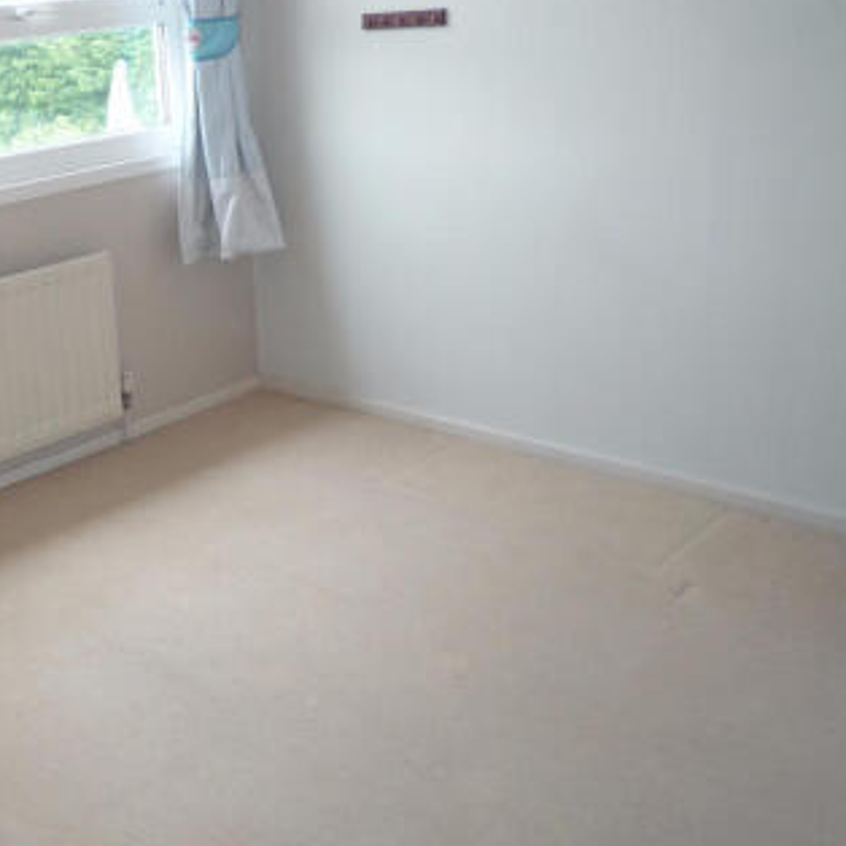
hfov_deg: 38.9
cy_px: 379
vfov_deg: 40.9
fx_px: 1134
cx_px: 133
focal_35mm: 41
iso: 100
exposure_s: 1/50
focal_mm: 4.4
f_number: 2.8
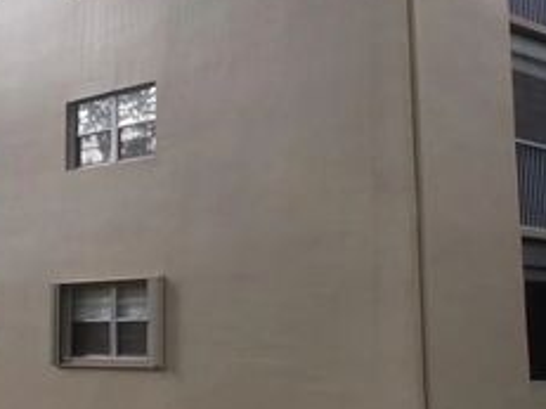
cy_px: 118
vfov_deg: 20.3
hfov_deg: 26.8
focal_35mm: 72
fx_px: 1135
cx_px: 156
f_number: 3.2
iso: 80
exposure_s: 1/250
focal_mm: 4.6
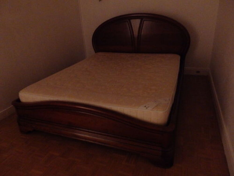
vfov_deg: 54.9
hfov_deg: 69.4
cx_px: 117
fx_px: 169
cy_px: 88
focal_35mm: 25
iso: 1600
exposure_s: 1/5
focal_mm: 4.5
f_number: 3
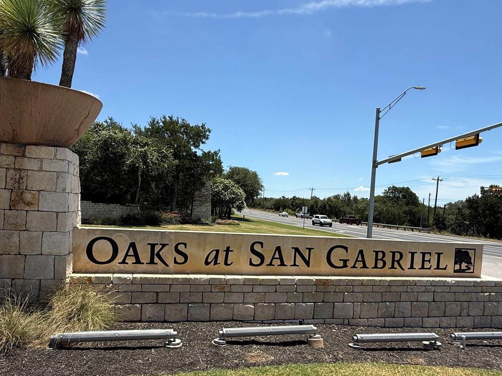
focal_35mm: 24
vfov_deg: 56.6
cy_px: 214
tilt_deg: -0.8
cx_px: 238
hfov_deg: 71.6
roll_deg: -3.5
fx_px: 348
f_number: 2.2
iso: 50
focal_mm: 2.22
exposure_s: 1/2024
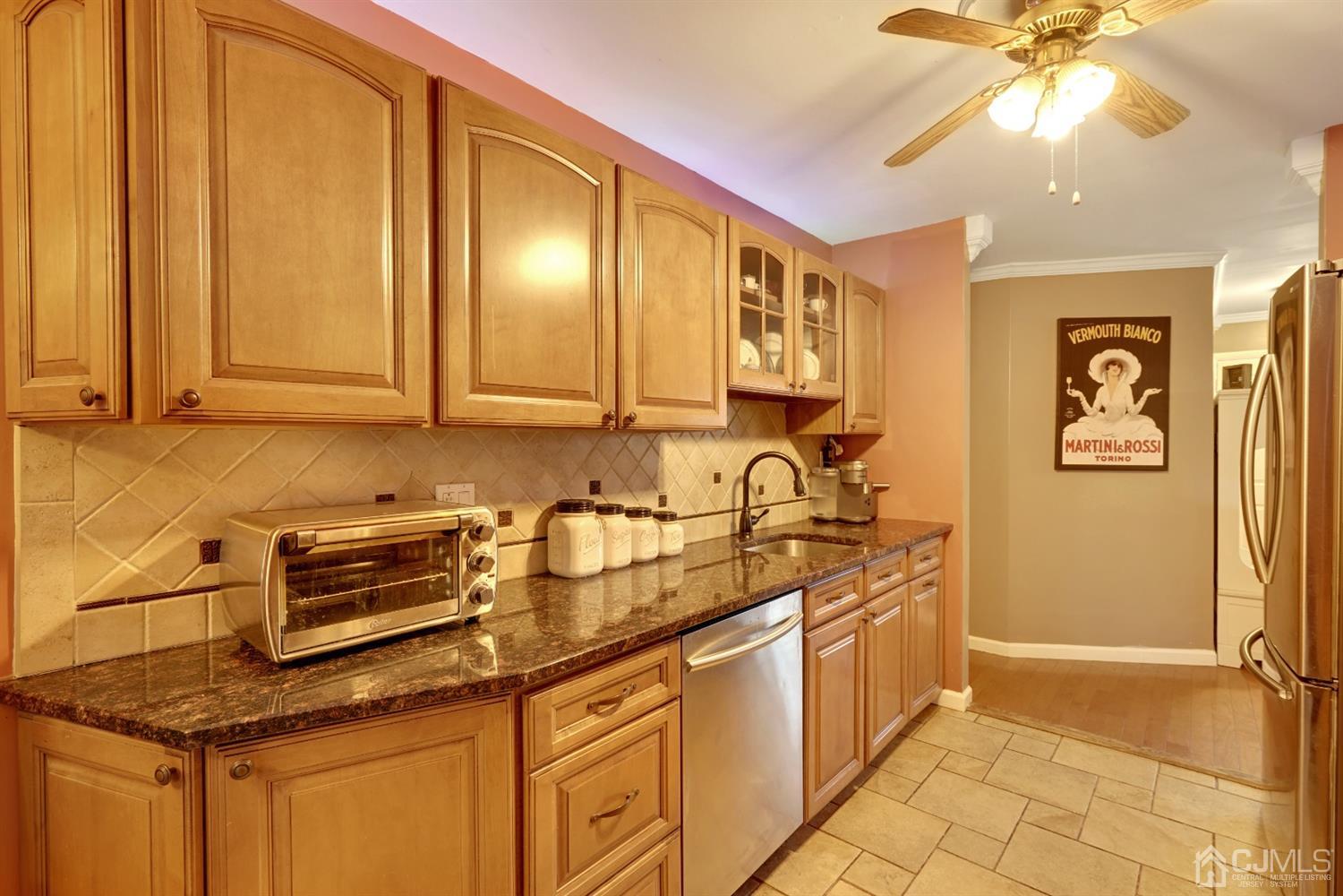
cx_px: 672
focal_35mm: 16
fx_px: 597
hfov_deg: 96.7
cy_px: 448
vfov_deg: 73.7
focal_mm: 16
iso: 400
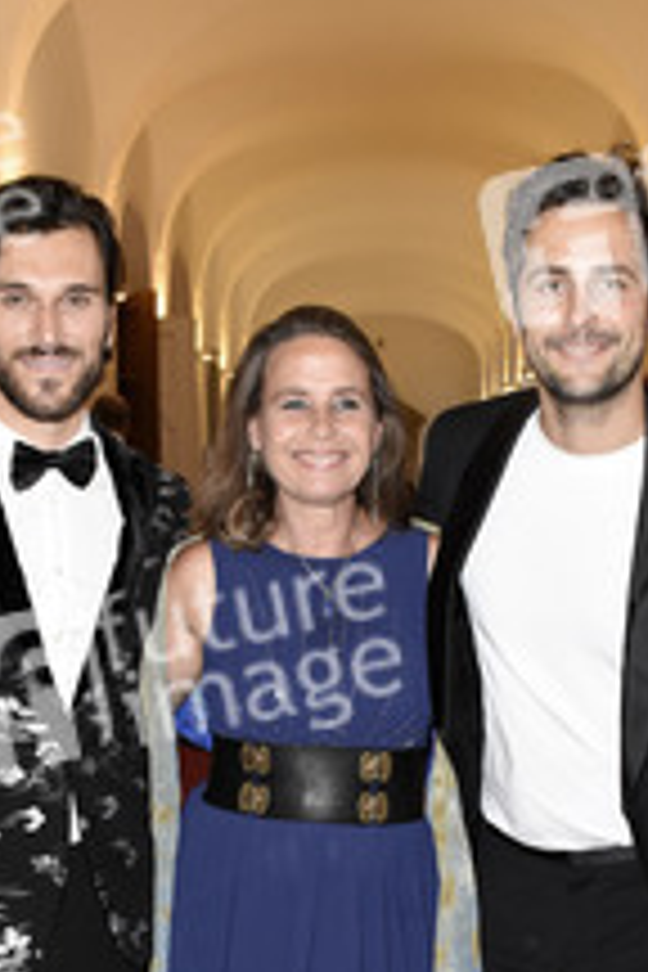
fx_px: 1647
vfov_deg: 31.2
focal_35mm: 61
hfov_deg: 22.3
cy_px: 896
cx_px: 302
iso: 1600
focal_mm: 22
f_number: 6.3
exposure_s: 1/160
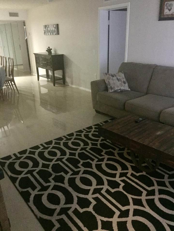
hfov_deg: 48.2
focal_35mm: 29
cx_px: 87
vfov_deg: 61.7
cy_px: 116
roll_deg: +0.7
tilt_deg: -20.9
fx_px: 194
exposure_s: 1/15
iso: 1250
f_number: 2.2
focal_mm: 4.15
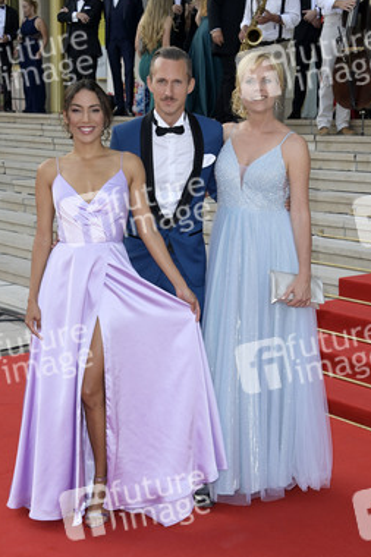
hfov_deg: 22.2
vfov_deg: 32.9
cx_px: 177
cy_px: 286
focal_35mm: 61
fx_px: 944
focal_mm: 58
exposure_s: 1/250
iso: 800
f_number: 6.3
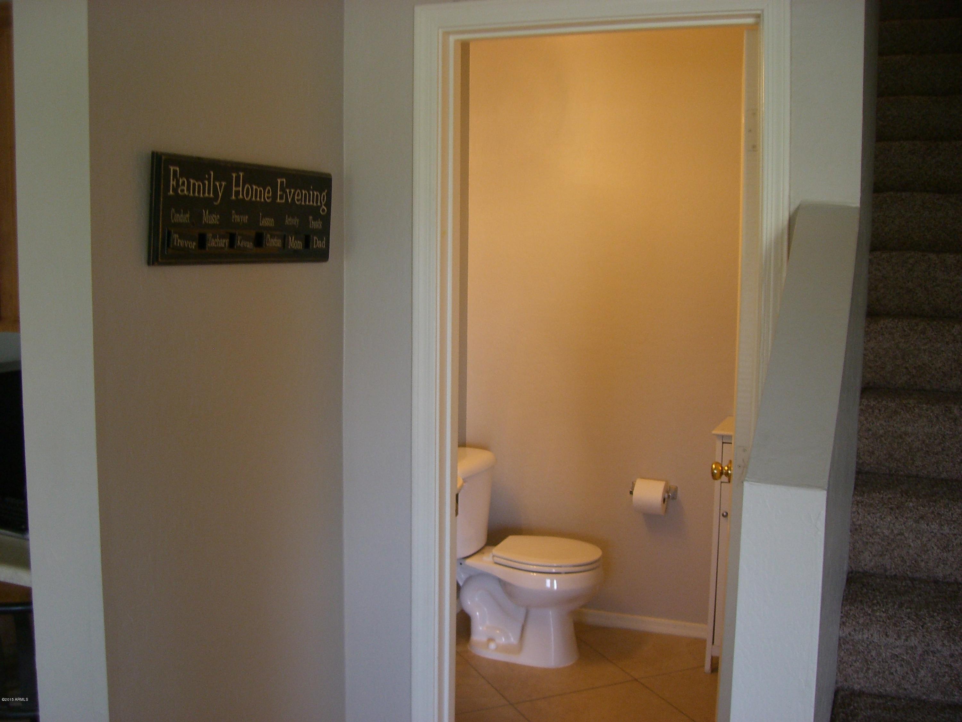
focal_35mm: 38
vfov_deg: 37.7
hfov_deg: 49.0
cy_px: 361
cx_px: 481
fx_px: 1056
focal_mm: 6.2
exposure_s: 1/25
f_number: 2.7
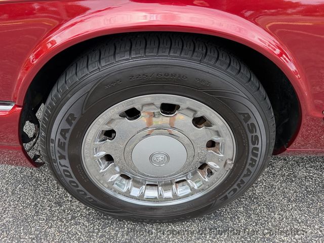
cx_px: 162
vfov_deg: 56.8
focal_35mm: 24
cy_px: 122
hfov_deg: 71.6
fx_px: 225
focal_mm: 6.76
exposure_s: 1/742
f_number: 1.78
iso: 80
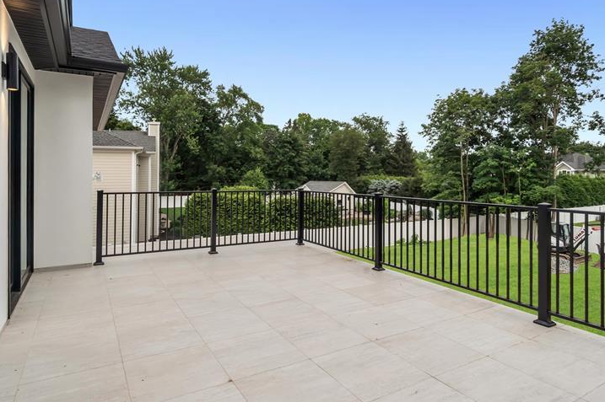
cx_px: 310
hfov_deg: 84.0
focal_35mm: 20
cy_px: 184
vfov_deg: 61.8
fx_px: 336
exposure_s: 1/200
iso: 320
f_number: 11
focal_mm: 14
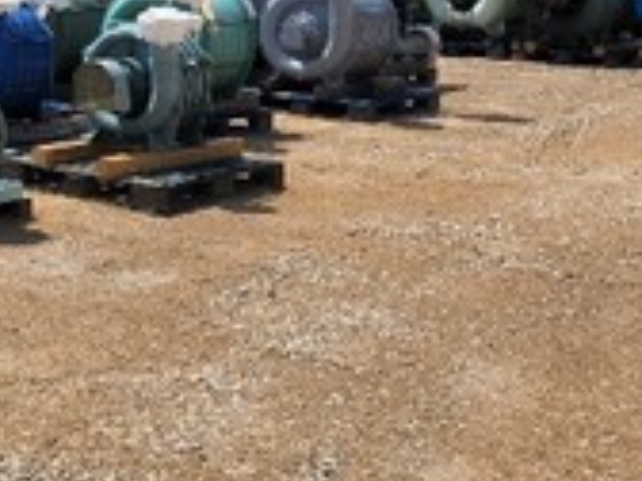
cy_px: -15
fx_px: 1521
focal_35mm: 82
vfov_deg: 17.5
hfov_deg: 21.5
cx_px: -195
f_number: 1.8
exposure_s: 1/1391
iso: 12
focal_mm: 6.4
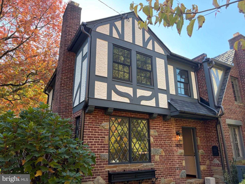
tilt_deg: +18.6
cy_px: 92
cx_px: 122
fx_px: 184
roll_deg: +1.0
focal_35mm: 26
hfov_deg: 67.3
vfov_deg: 53.1
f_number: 1.6
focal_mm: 5.96
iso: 50
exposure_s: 1/304
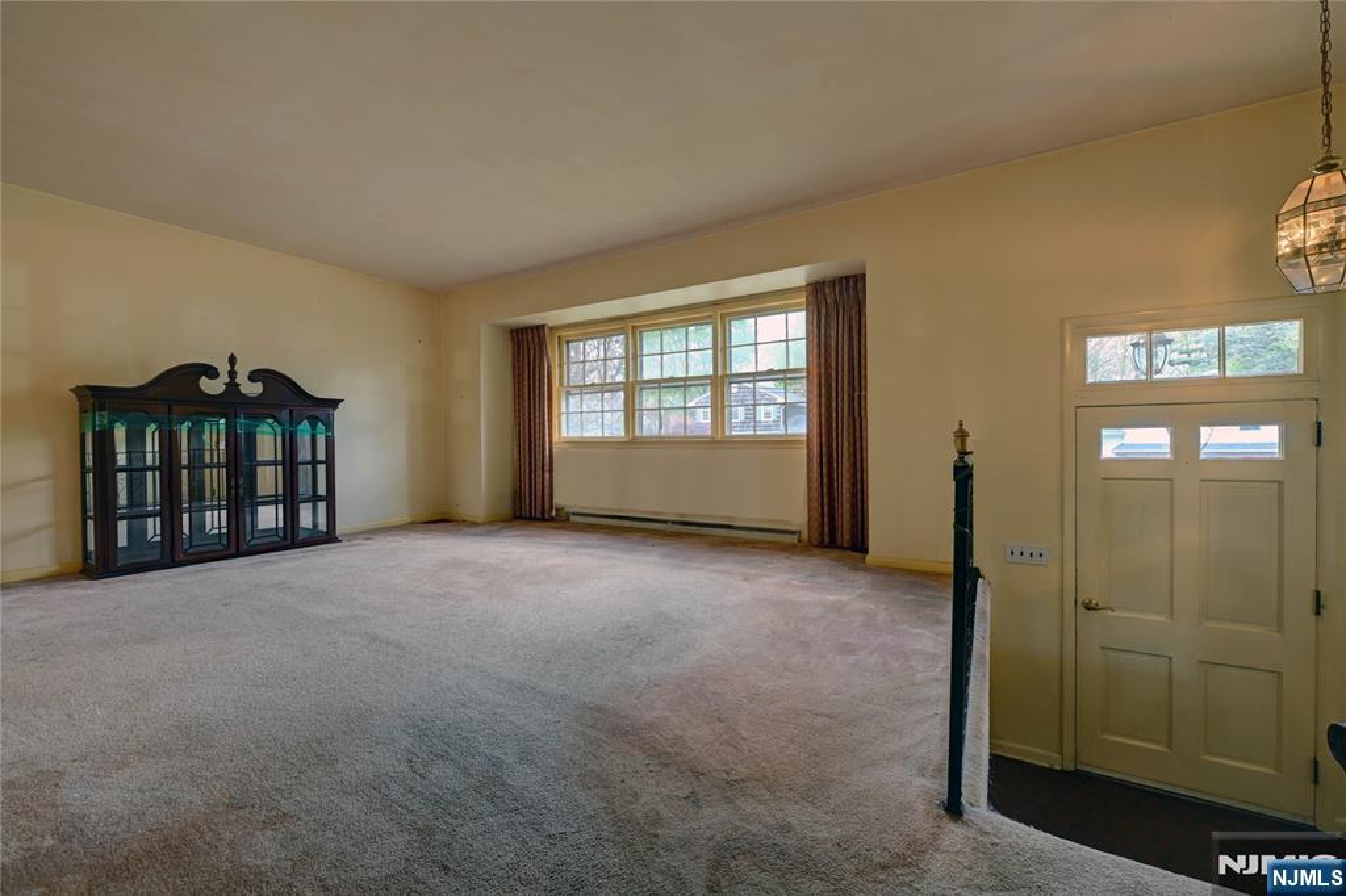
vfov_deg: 81.2
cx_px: 673
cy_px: 448
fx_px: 523
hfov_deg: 104.3
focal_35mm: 14
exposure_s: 1/15
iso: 640
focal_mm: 14
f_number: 9
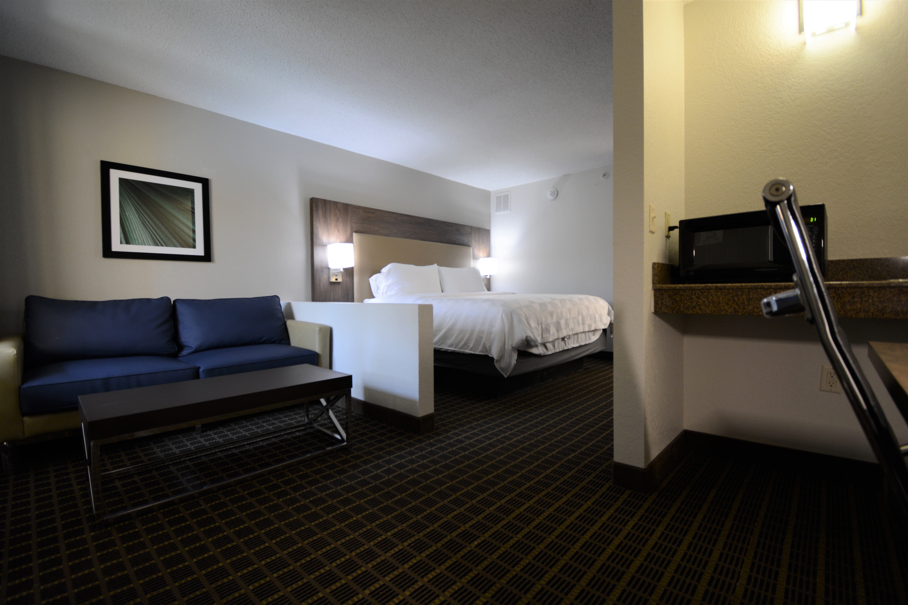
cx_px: 454
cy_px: 302
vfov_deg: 77.3
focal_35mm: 15
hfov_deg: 100.4
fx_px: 378
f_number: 4.5
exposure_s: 1/13
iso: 400
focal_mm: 10
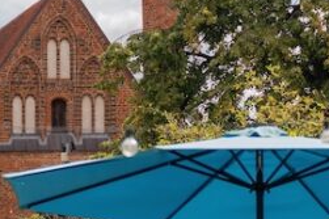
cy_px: 58
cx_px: -8
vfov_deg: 6.9
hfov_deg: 10.3
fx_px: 1817
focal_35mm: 199
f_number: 2.8
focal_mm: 45
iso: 100
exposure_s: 1/2500
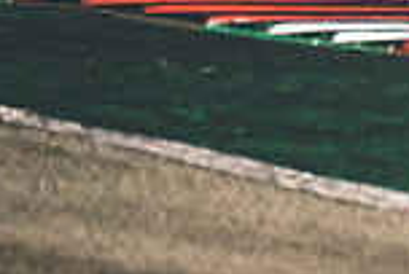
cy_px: -214
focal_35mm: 1846
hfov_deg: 1.1
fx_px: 21014
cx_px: 753
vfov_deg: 0.7
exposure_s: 1/2500
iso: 800
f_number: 5.4
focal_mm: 323.2
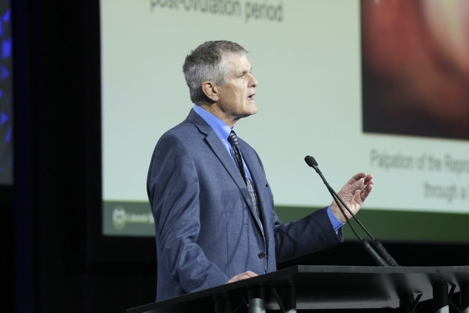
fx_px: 3909
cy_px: 156
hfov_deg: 6.9
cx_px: 234
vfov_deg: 4.6
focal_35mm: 300
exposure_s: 1/200
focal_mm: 200
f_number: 5.6
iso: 2000
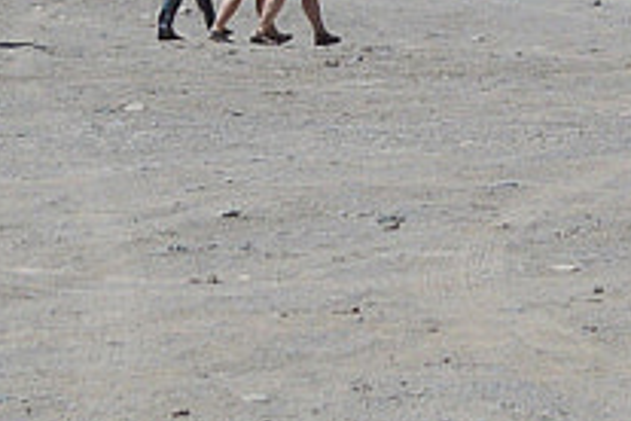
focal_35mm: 301
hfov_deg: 6.8
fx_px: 5275
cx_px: 765
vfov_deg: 4.3
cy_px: -1010
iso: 400
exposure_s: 1/2000
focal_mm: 26
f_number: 6.3
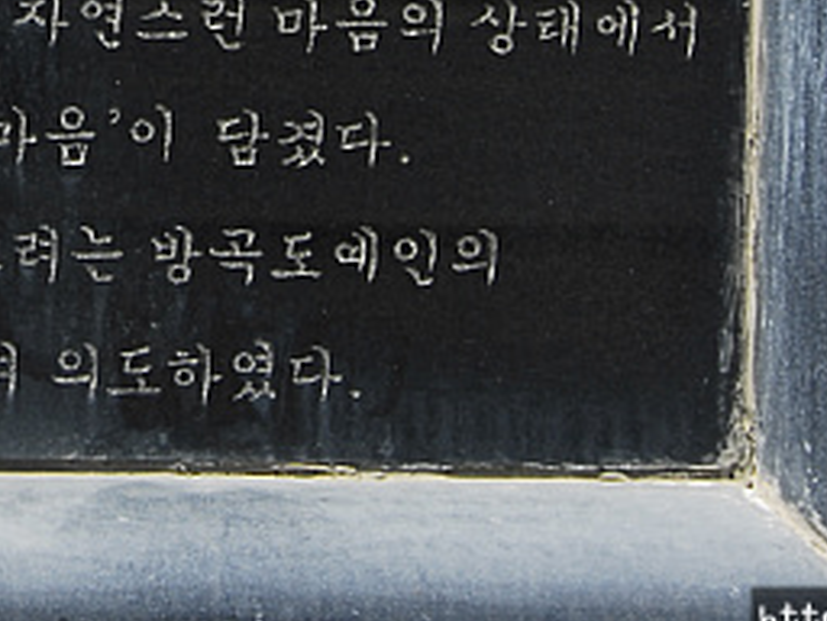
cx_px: -108
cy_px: -323
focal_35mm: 128
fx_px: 3058
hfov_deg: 15.0
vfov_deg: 11.1
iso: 125
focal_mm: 24
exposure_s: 1/80
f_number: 11
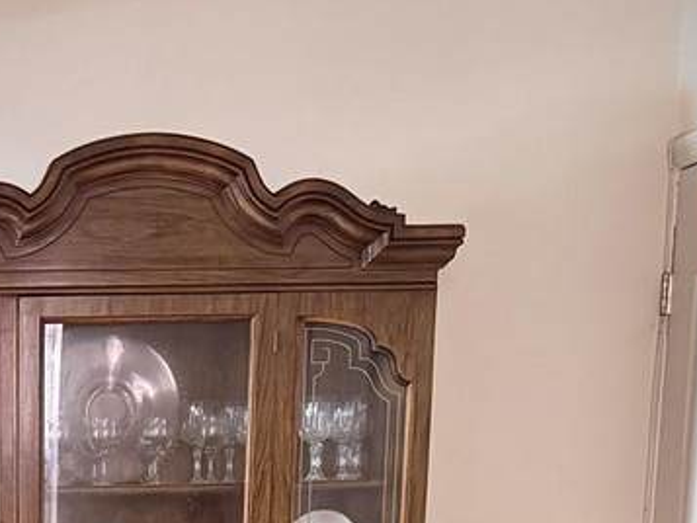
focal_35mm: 86
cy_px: 917
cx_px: -94
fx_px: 1732
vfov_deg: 15.1
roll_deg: +0.8
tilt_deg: -12.5
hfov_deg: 21.4
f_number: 1.78
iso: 800
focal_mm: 6.76
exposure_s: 1/40
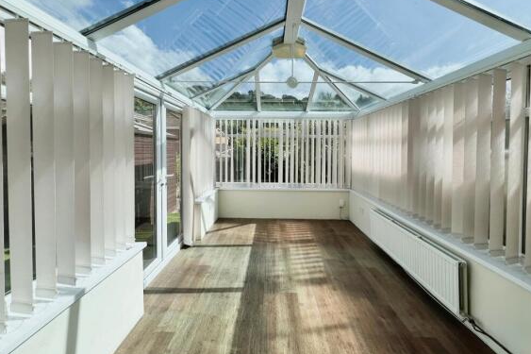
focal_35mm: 14
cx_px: 267
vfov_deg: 81.0
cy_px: 162
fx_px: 206
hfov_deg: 104.3
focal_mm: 1.57
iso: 32
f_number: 1.8
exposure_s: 1/1130
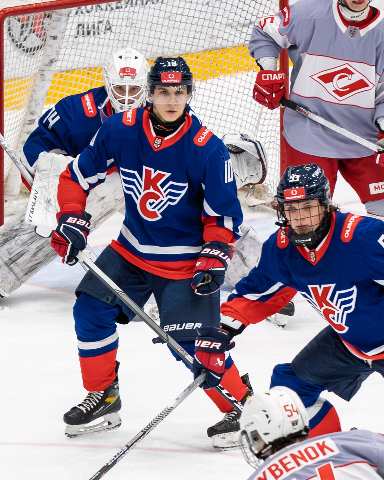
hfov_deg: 3.3
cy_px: 374
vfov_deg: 4.2
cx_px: 168
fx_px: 6594
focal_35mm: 464
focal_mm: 120
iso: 2500
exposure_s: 1/1250
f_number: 4
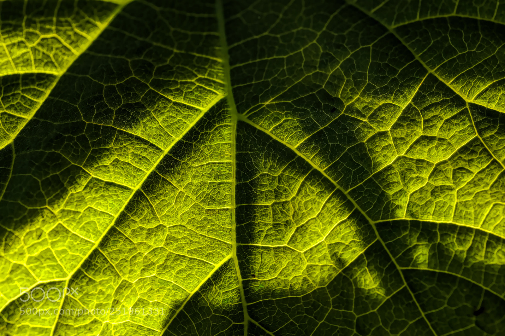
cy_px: 168
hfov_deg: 17.1
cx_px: 252
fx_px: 1683
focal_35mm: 120
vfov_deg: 11.4
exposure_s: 1/500
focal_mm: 80
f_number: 8
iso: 320
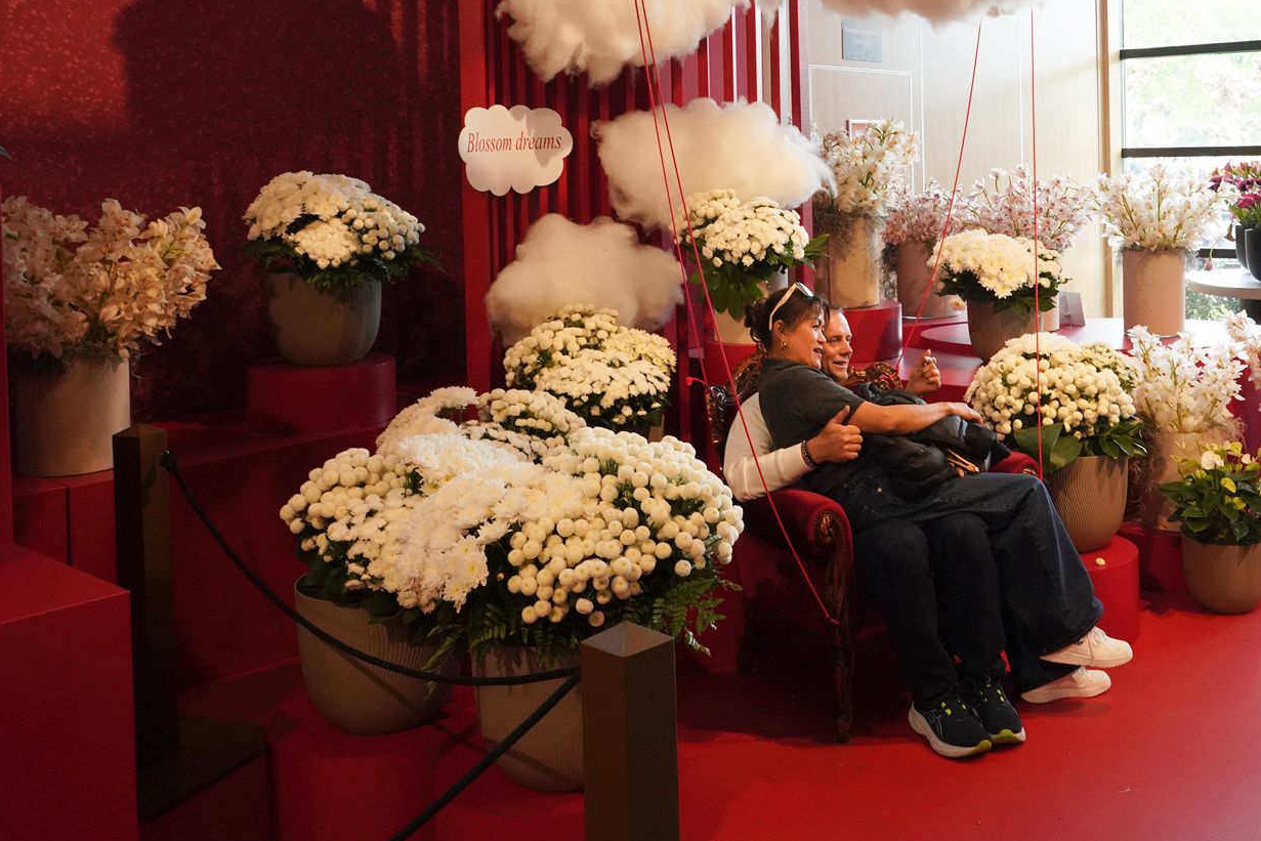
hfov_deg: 48.8
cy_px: 187
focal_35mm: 39
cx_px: 825
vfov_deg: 33.4
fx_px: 1366
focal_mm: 24
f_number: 11
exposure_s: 1/80
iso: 3200
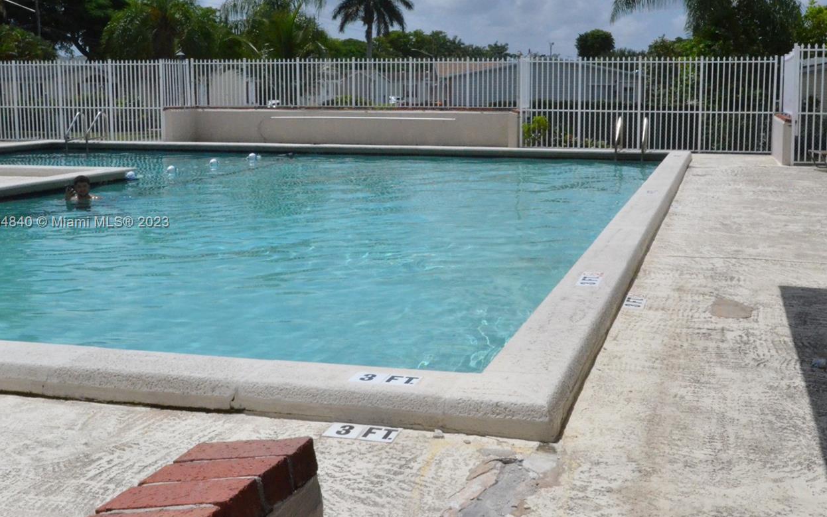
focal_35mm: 47
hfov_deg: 42.5
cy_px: 223
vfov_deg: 27.4
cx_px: 488
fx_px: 1059
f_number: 22
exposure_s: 1/2500
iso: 5000
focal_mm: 24
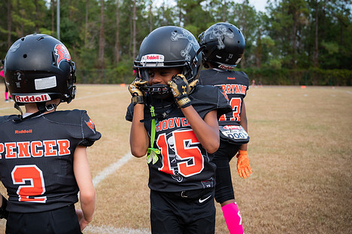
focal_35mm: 51
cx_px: 140
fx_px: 498
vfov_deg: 26.4
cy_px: 121
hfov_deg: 38.7
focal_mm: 41
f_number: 4
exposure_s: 1/640
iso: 640
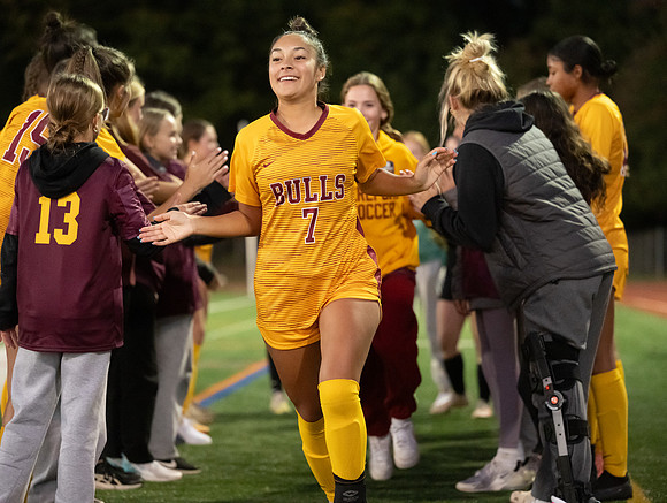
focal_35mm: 125
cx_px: 334
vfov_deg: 11.9
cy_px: 252
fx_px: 2408
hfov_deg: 15.8
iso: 14400
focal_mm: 115
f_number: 2.8
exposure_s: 1/640
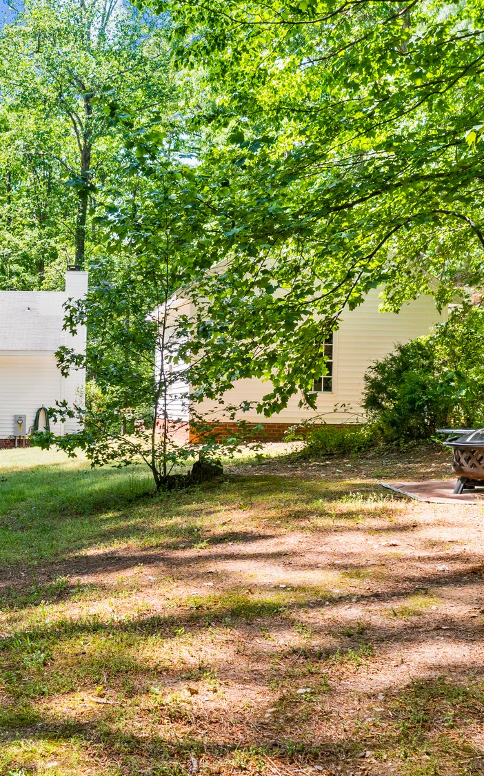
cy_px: 449
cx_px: 87
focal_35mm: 52
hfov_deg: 24.4
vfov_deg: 38.8
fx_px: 1098
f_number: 4.5
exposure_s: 1/160
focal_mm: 10.26
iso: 100
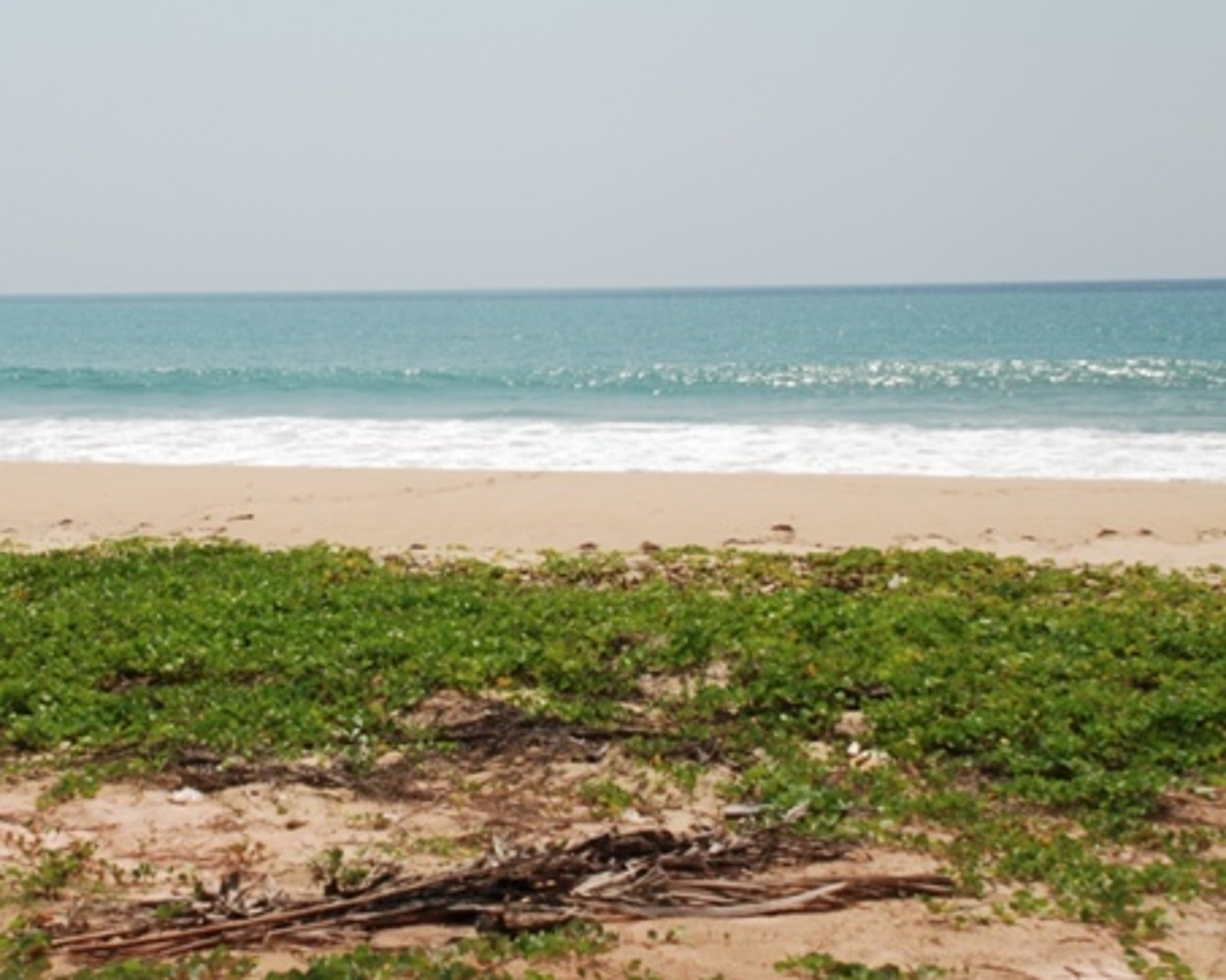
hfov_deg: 27.9
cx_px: 452
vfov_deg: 22.5
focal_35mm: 68
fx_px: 2456
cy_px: 398
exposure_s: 1/320
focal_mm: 31
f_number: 9
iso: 100
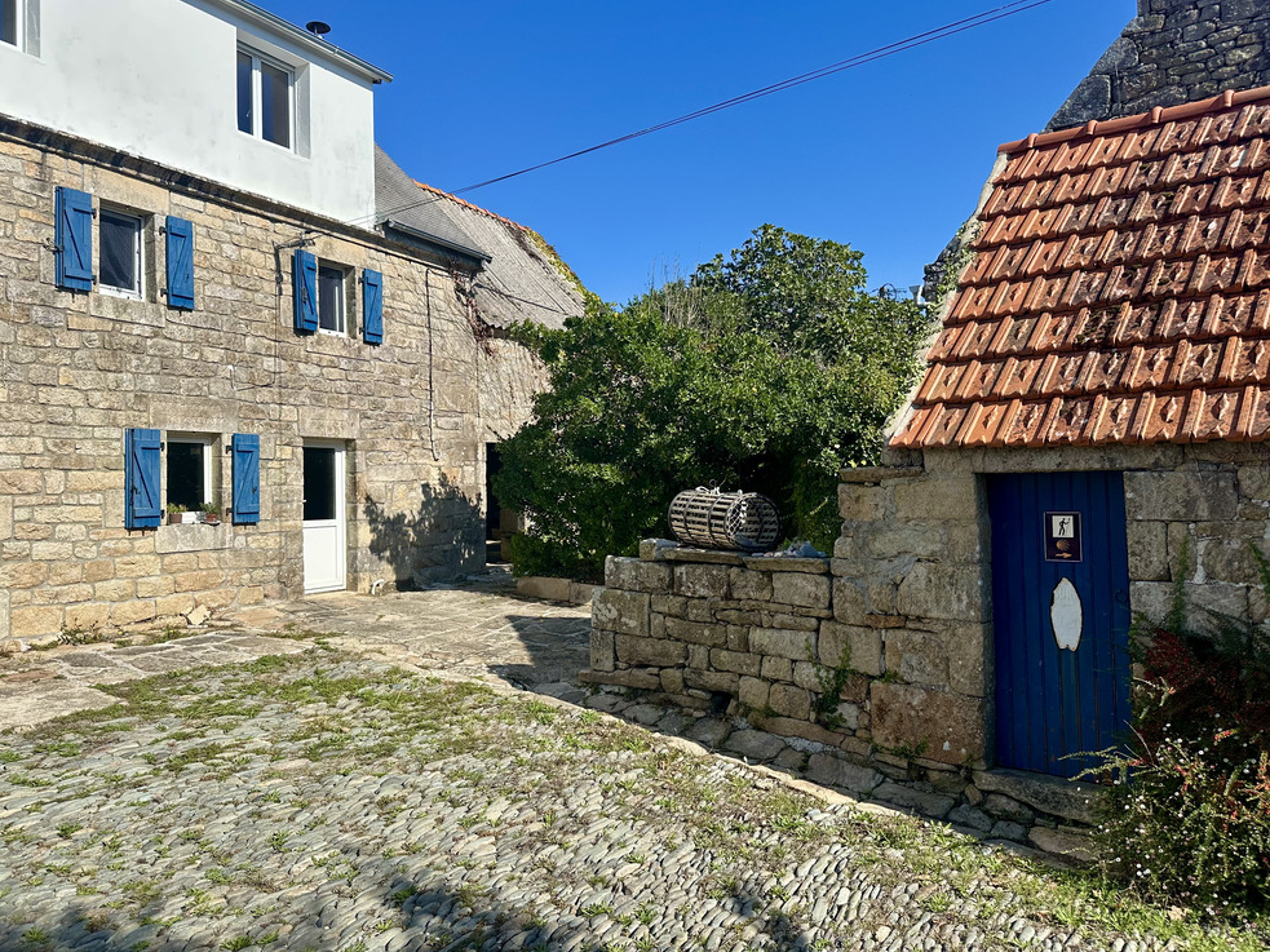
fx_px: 917
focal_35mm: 25
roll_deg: +0.7
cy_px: 465
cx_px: 612
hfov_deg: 69.4
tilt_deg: +1.8
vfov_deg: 54.9
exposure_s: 1/5000
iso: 80
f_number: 1.78
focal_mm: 6.86
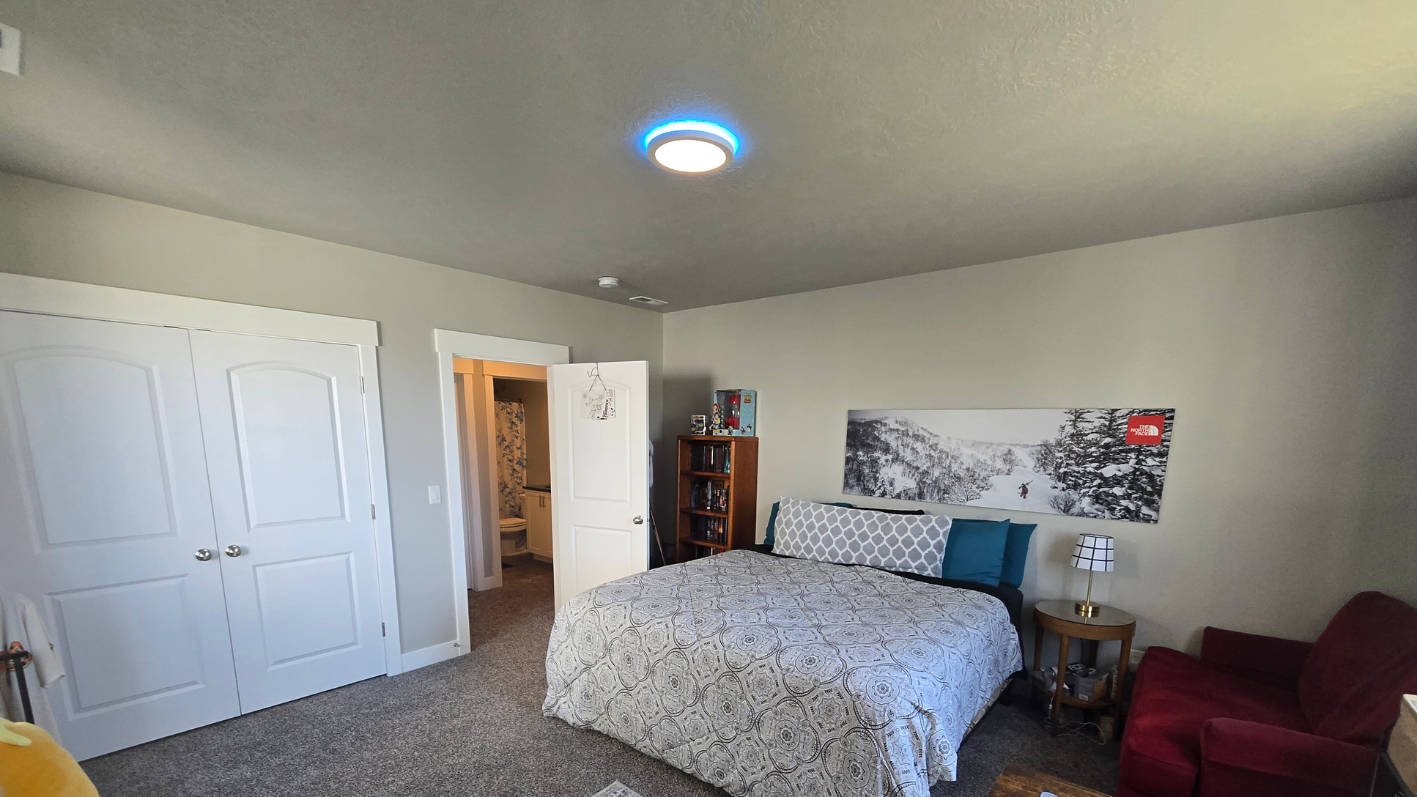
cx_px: 695
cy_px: 526
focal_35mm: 15
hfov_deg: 103.0
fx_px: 564
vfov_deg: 68.7
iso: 80
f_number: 2.2
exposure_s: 1/50
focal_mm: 1.7
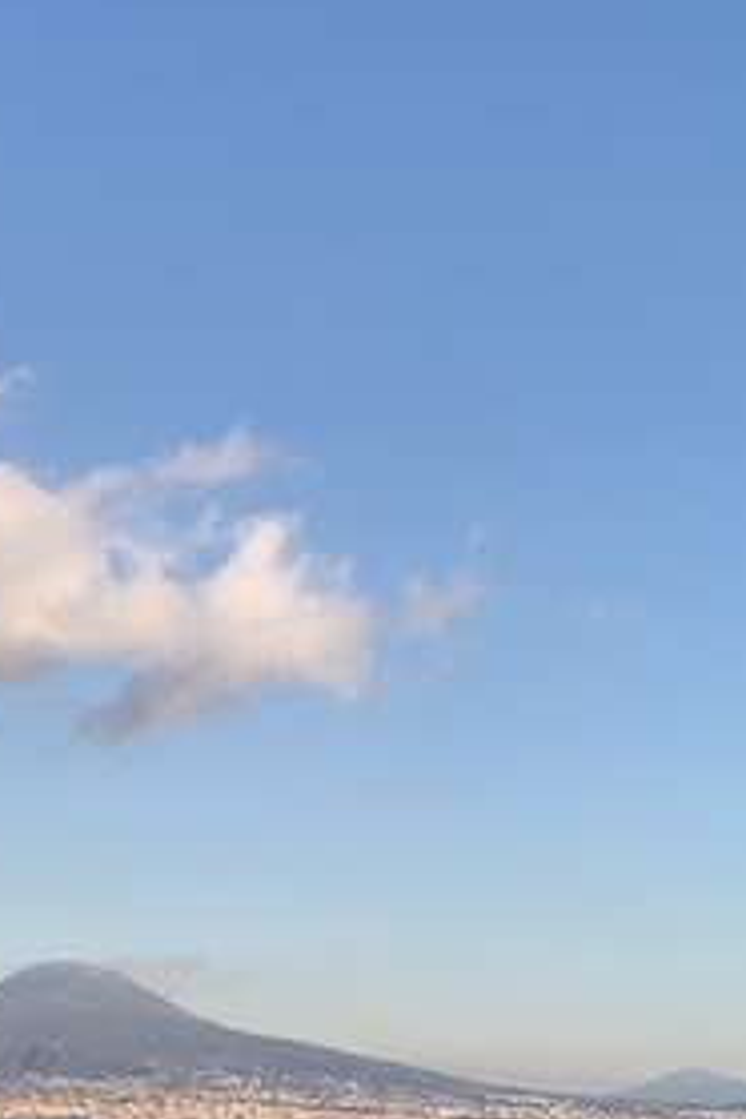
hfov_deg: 21.2
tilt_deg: +8.7
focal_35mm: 62
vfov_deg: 31.6
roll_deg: -1.0
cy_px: 874
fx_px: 1927
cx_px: 4
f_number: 1.8
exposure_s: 1/1220
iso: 25
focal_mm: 4.25
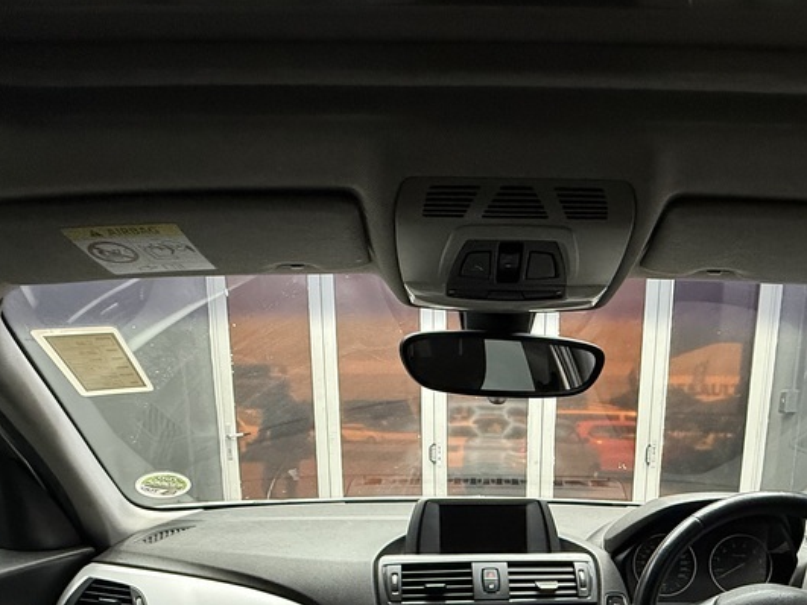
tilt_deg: -12.8
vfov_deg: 45.5
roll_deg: -0.5
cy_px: 565
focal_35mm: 27
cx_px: 476
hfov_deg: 64.9
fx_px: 629
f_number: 2.2
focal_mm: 2.22
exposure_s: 1/60
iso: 640
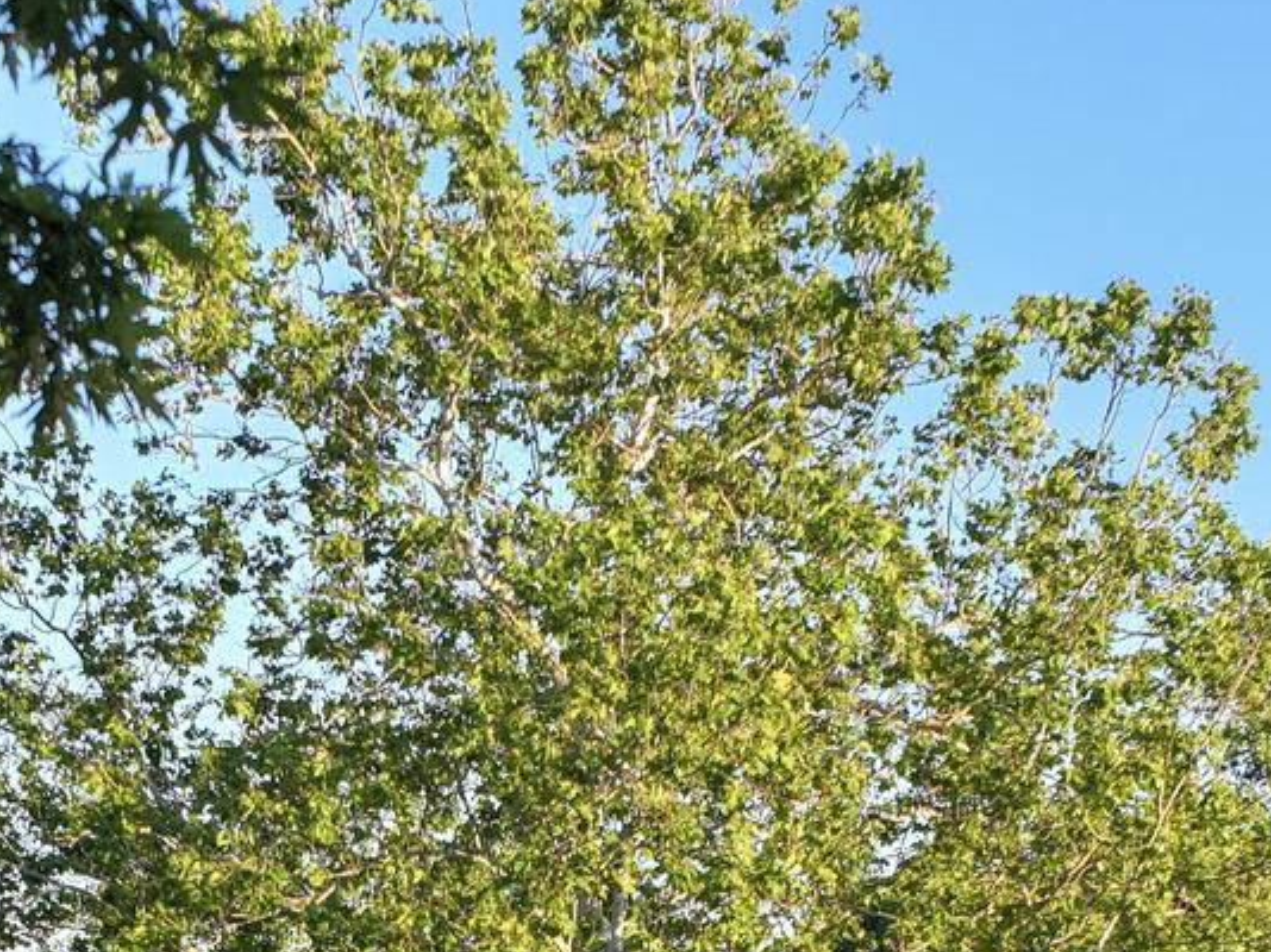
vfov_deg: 15.0
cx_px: 364
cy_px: 1392
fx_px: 3376
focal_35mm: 92
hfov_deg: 21.2
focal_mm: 12.29
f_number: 2.8
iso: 140
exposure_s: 1/640
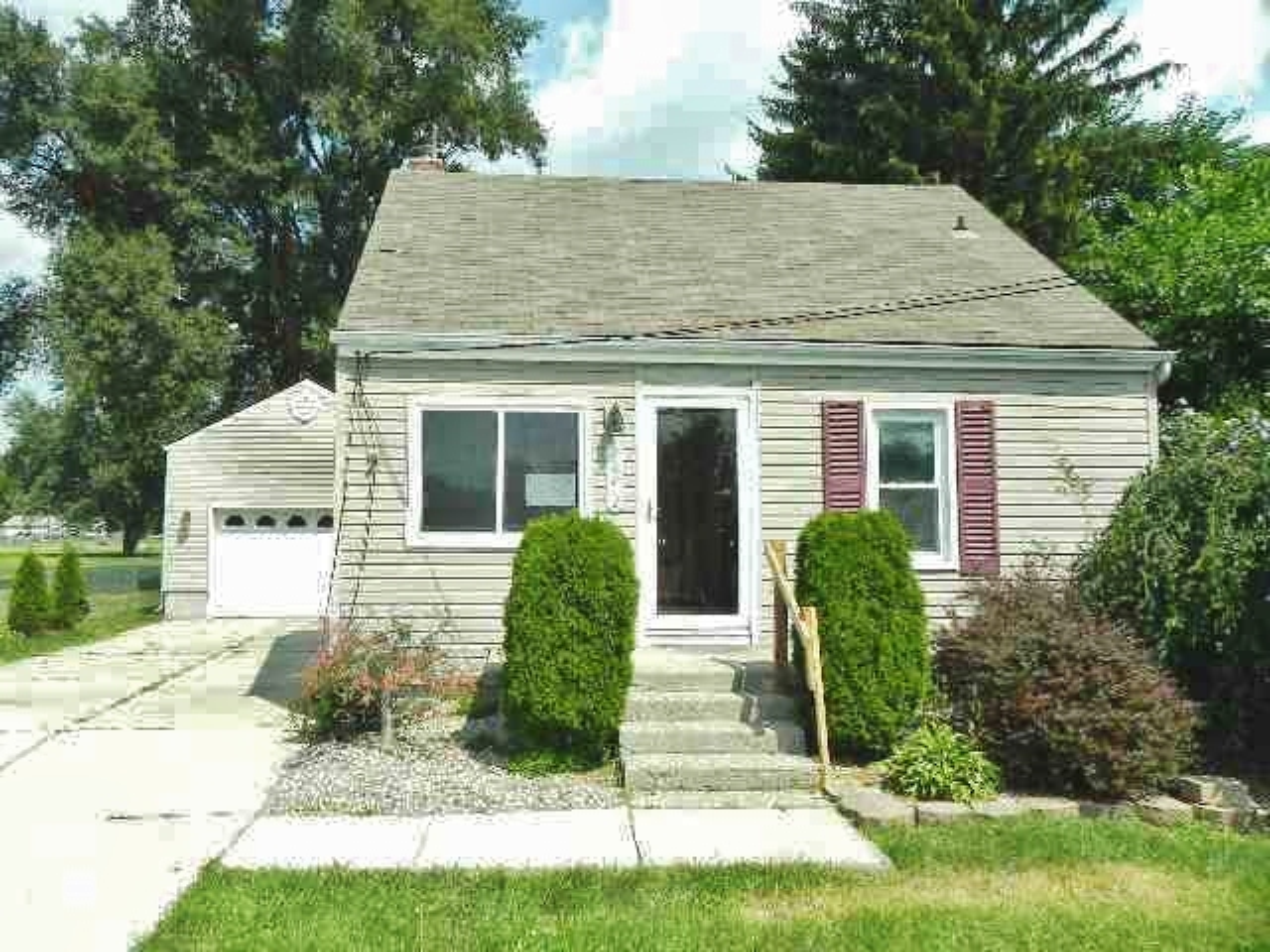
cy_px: 476
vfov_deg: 53.1
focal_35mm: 26
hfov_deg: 67.3
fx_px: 954
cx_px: 635
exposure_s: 1/604
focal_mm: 4.6
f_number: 7.1
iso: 224
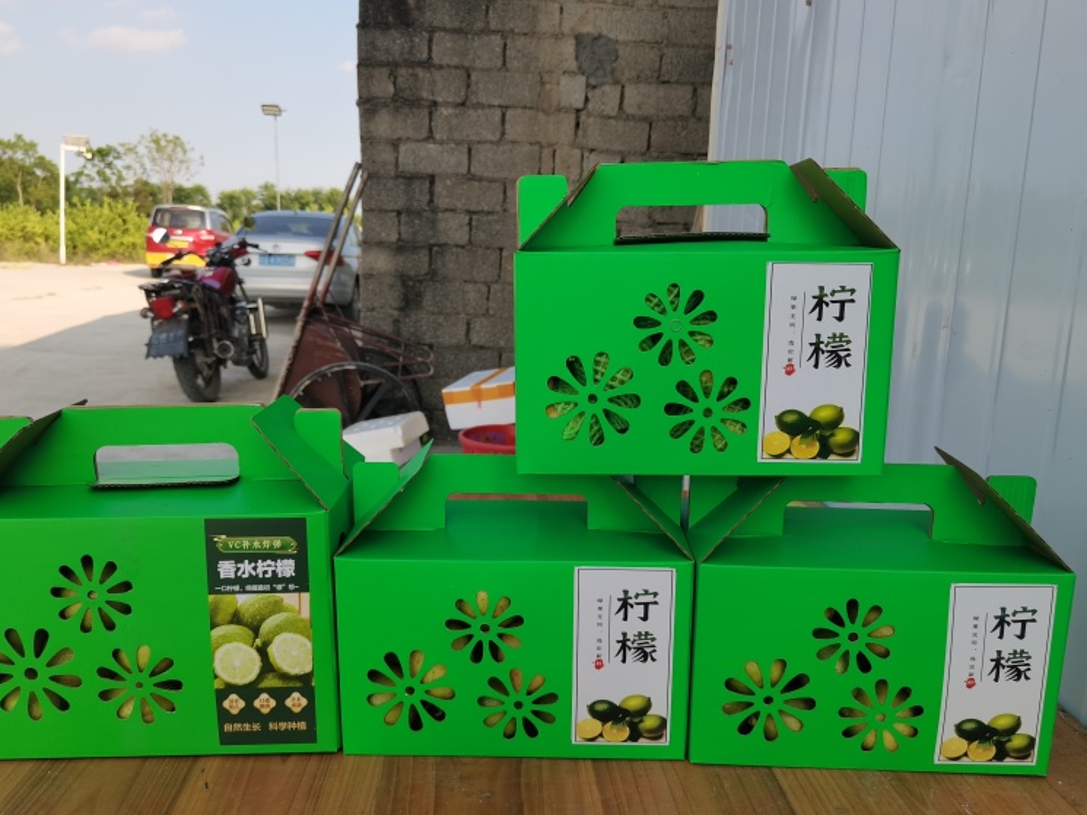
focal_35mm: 29
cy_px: 418
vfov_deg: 48.2
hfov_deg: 61.6
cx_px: 524
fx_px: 911
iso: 50
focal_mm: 4.94
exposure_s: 1/808
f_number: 1.9
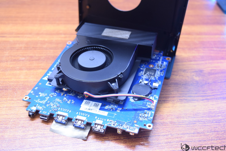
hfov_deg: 42.7
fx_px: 289
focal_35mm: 46
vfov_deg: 29.2
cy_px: 75
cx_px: 113
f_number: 5.6
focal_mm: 30
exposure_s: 1/8
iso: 1600
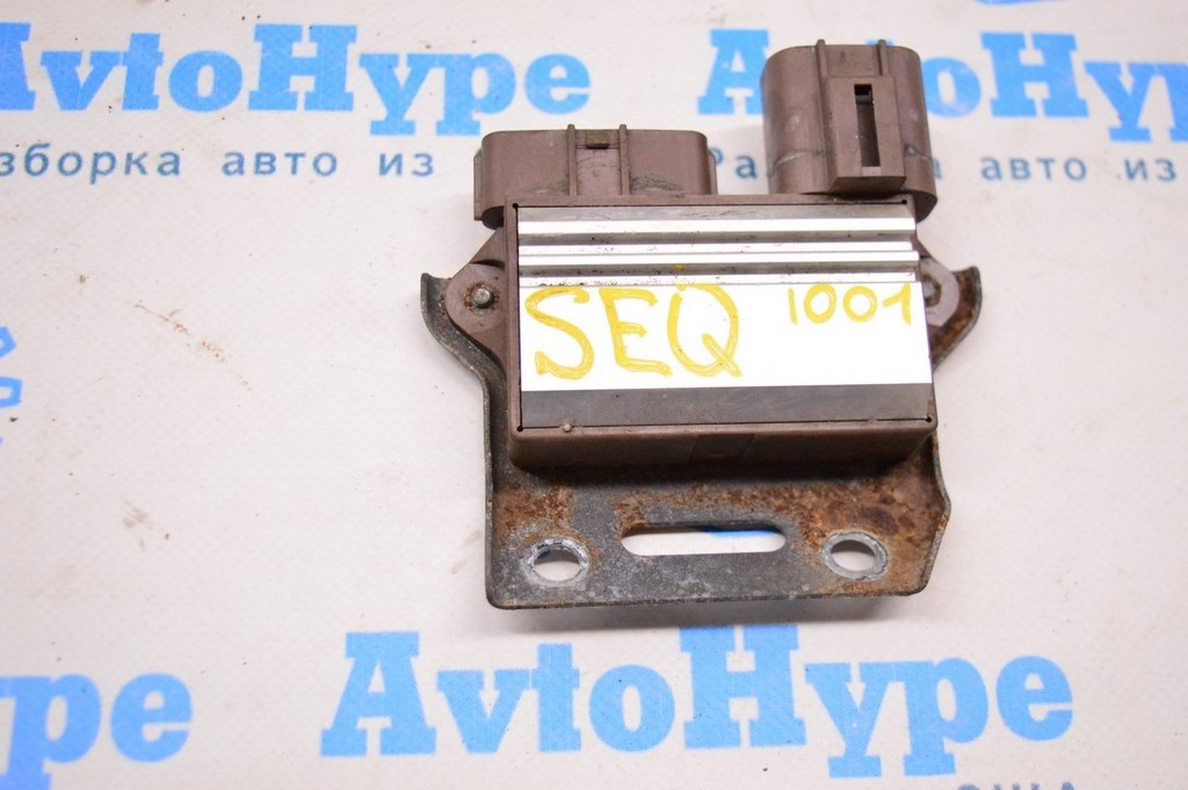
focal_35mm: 45
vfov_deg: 29.8
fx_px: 1484
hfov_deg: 43.6
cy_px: 395
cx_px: 594
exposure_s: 1/320
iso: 3200
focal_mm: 30
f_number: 4.2
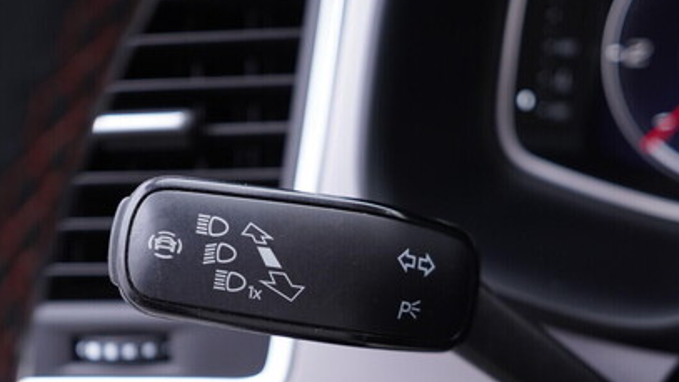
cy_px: 296
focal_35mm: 51
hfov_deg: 40.5
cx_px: 374
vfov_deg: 23.2
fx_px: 918
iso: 250
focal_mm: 24
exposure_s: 1/40
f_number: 2.8
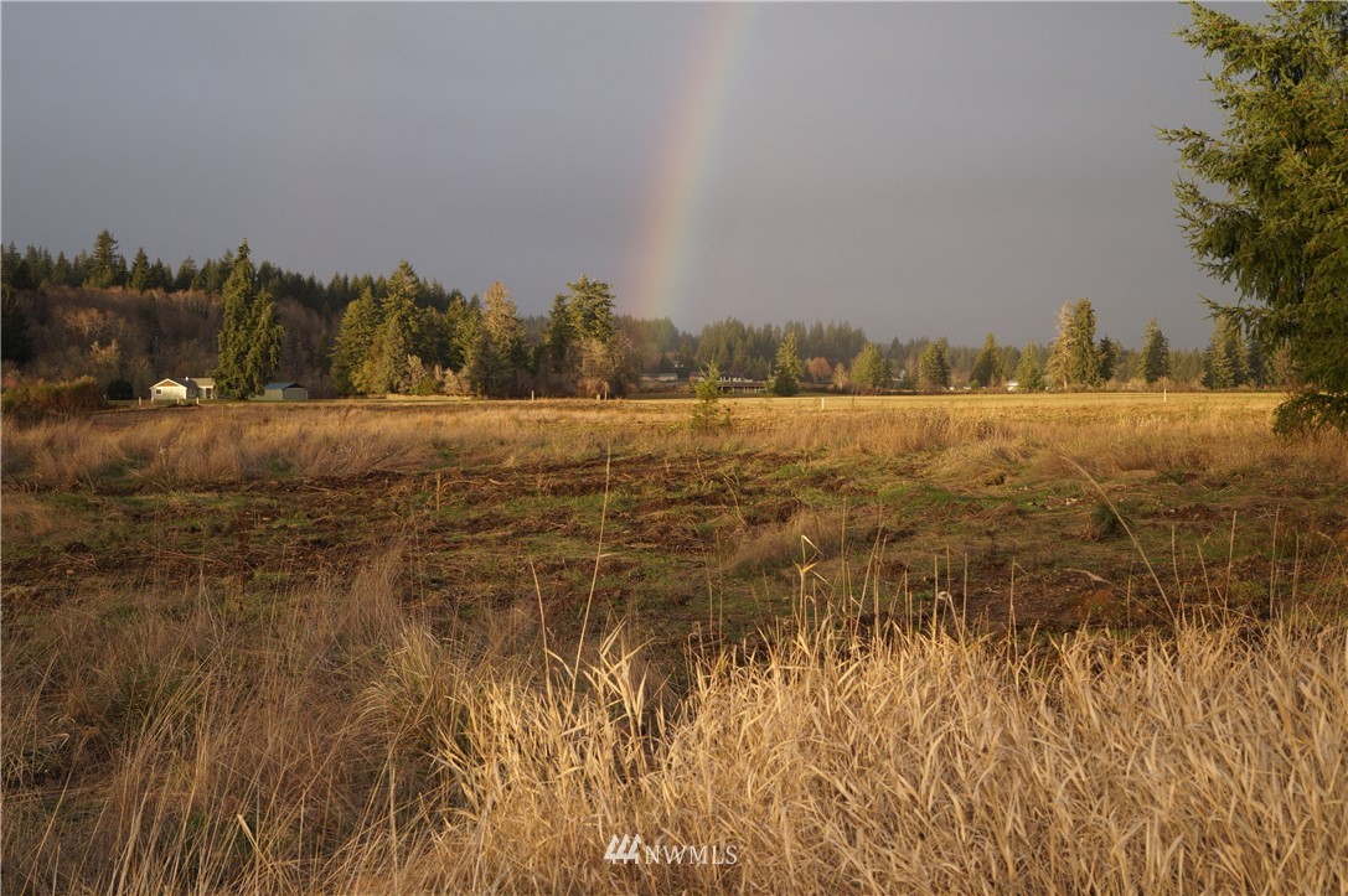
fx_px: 1684
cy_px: 448
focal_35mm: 45
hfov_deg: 43.6
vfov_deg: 29.8
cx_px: 674
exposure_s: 1/160
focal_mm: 30
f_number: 4.5
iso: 250
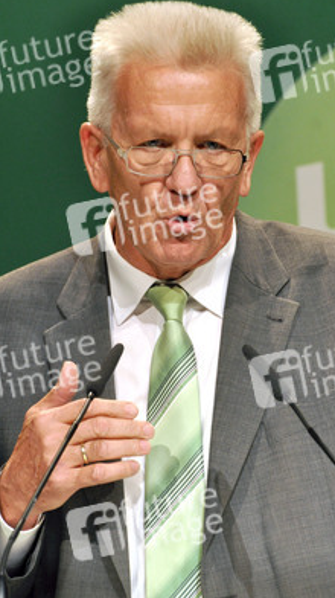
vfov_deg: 7.9
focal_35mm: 273
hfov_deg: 4.4
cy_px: 296
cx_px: 190
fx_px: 4319
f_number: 6.3
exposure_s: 1/160
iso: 800
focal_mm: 170
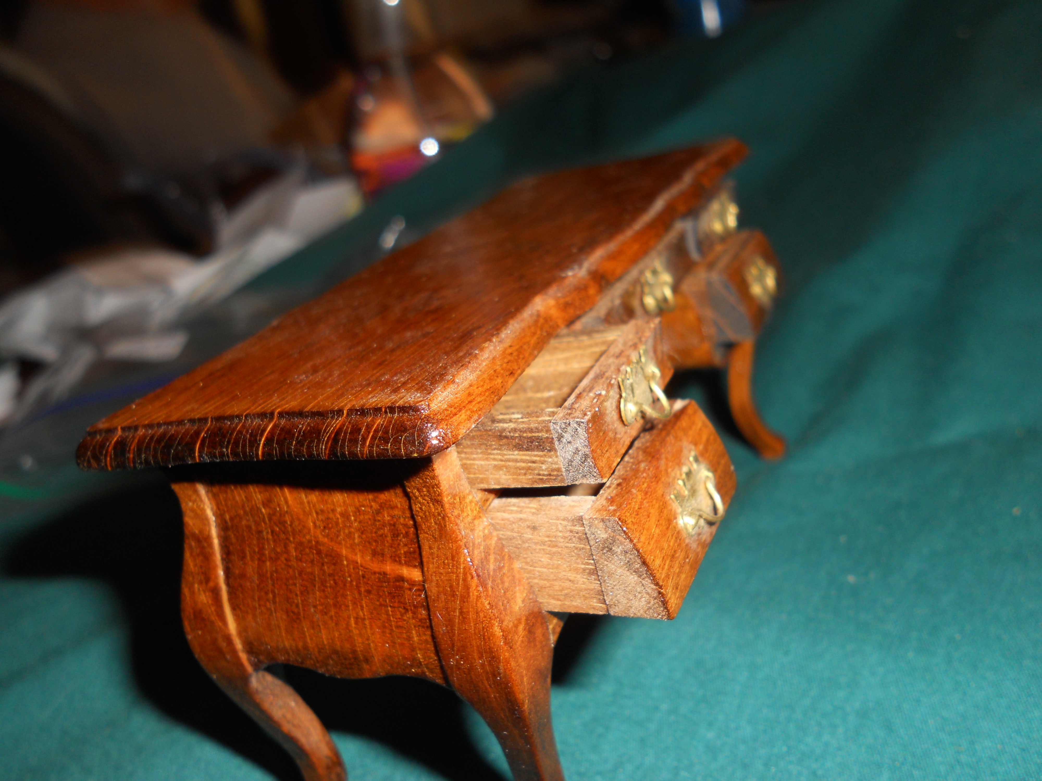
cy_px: 390
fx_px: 963
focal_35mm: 32
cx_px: 521
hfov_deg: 56.8
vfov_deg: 44.2
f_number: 8.8
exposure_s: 1/25
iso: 80
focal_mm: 5.8
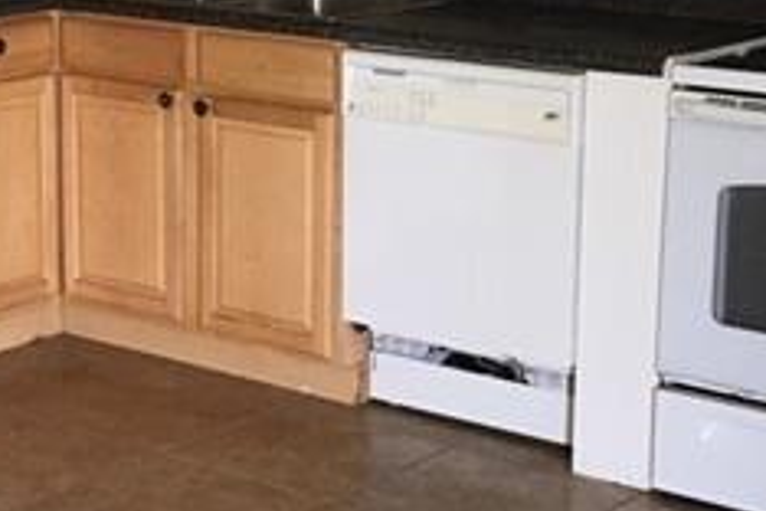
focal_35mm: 99
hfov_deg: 20.4
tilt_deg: -11.5
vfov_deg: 13.8
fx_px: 2106
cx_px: 167
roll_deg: -0.9
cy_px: 174
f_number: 2.2
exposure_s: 1/15
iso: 25
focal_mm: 4.15
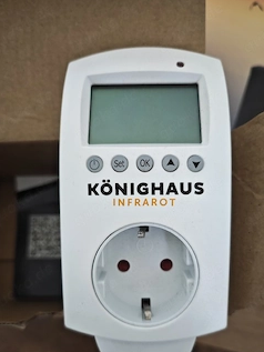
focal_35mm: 29
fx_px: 295
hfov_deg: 48.3
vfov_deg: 61.1
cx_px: 130
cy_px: 213
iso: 320
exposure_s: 1/100
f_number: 1.9
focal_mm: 7.79
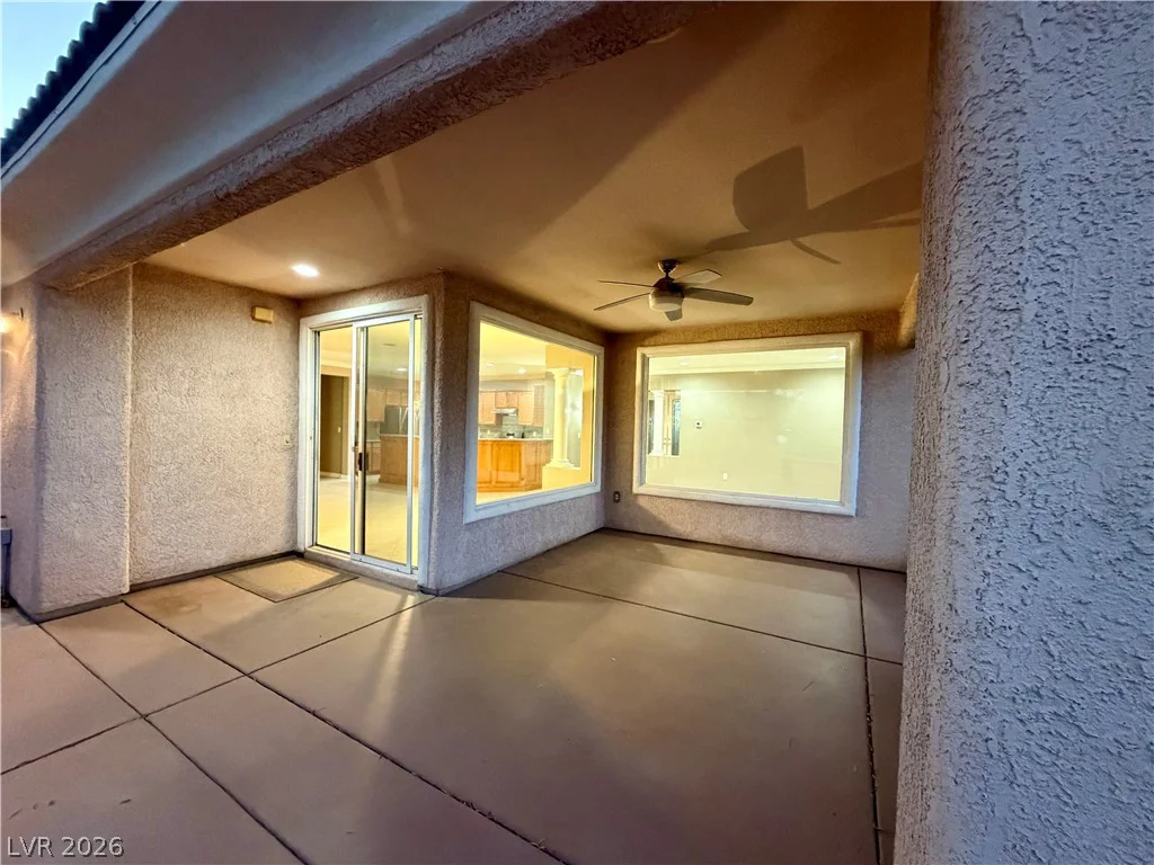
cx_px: 577
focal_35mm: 14
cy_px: 432
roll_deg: +0.0
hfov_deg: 102.1
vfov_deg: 85.7
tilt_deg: -0.7
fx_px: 467
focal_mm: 2.22
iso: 1000
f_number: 2.2
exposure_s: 1/60
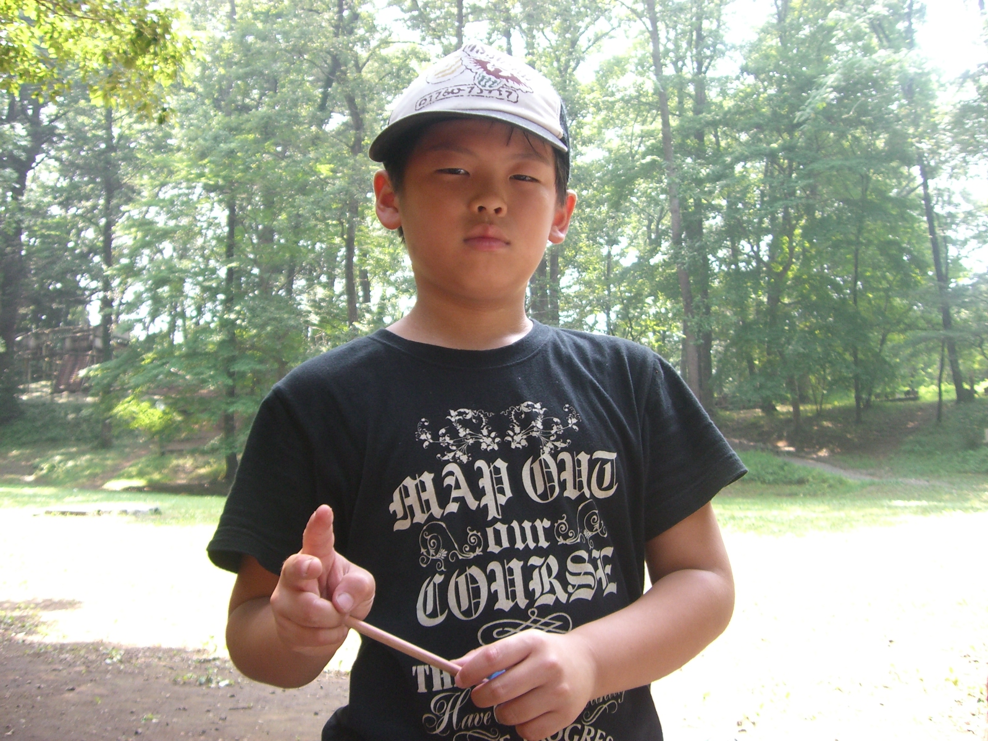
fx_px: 1085
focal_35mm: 38
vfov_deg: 37.7
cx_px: 494
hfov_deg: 49.0
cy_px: 370
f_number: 2.7
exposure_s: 1/100
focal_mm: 6.2
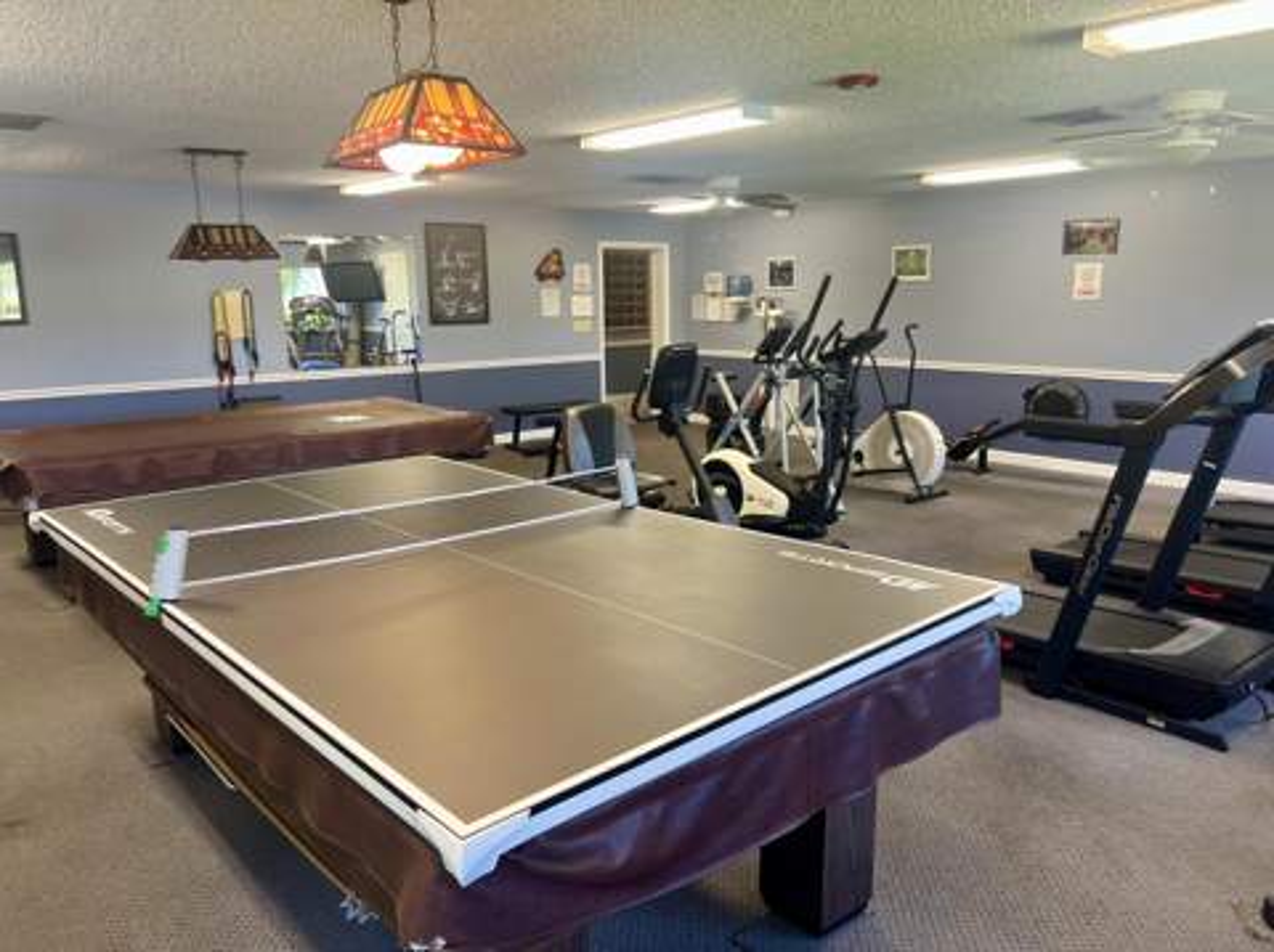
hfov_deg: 67.4
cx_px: 637
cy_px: 476
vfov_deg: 53.0
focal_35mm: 26
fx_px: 956
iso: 125
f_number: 1.5
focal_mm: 5.7
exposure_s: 1/120
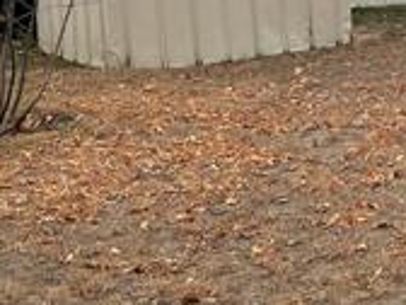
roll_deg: +0.2
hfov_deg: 17.5
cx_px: 638
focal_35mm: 99
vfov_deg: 14.6
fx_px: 1161
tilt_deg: -4.6
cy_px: -25
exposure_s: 1/2618
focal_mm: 4.2
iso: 32
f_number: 1.6
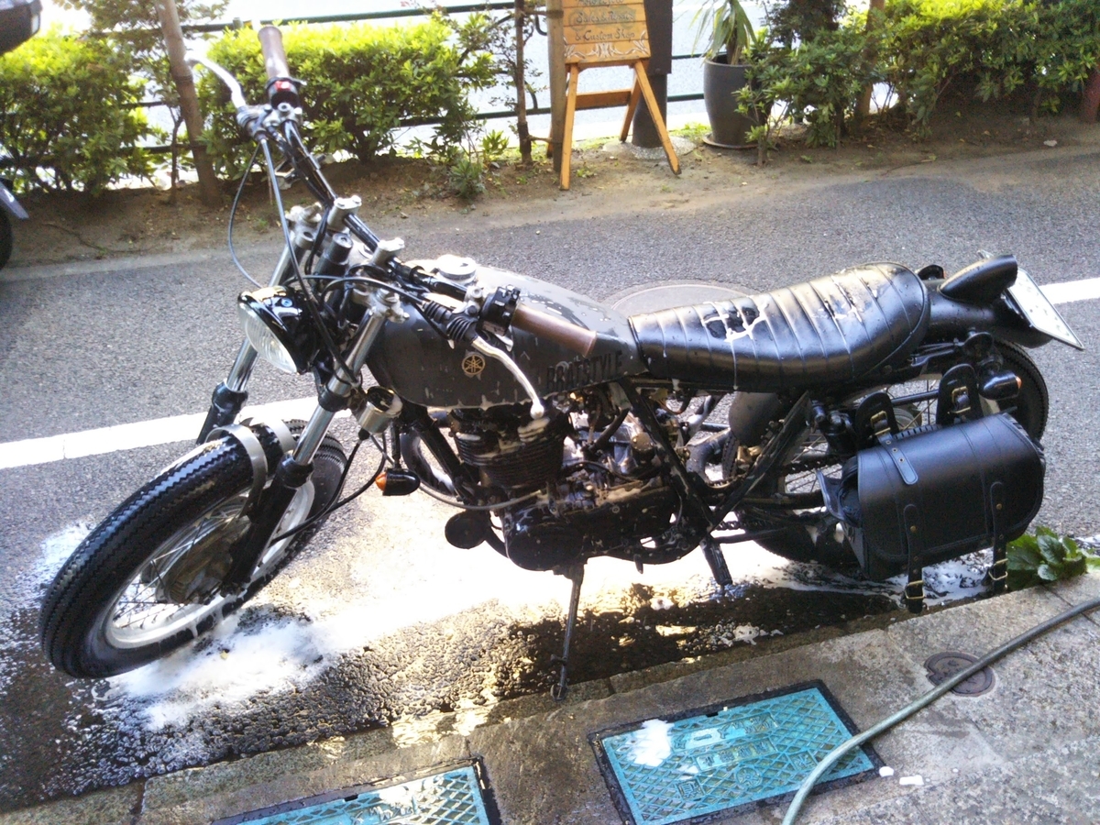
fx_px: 953
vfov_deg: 46.8
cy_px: 412
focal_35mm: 30
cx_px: 550
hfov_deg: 60.0
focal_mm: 4
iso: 142
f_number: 2.2
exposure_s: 1/62
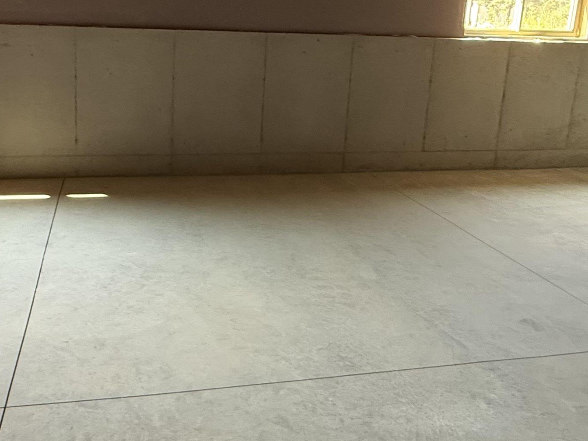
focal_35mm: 32
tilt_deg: -9.8
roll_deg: -1.6
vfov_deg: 43.1
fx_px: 544
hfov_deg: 55.8
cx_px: 205
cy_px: 125
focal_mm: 2.22
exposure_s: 1/60
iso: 400
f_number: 2.2
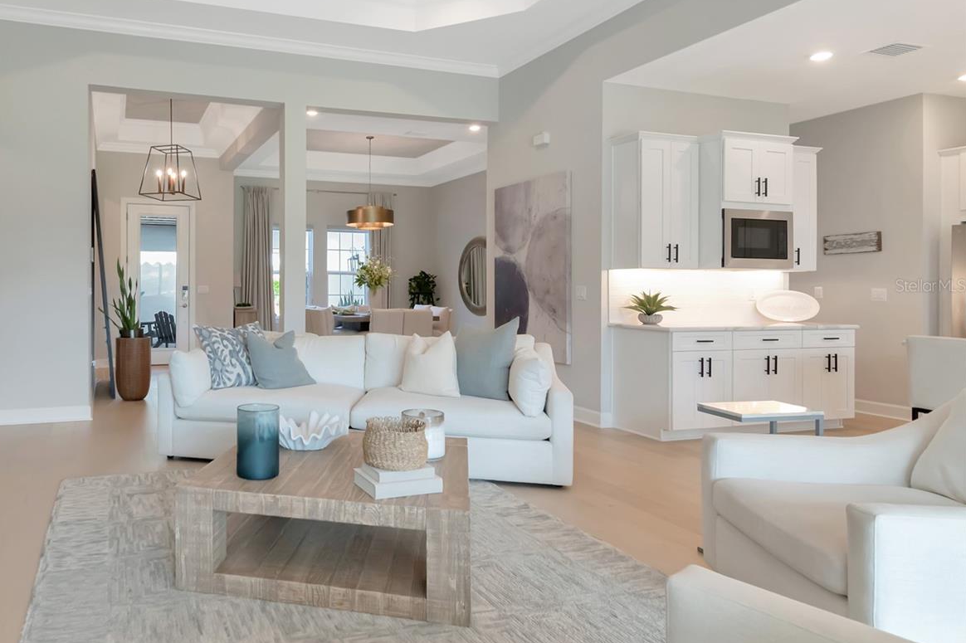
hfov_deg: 74.0
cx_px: 305
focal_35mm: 23
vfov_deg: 55.6
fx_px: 608
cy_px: 285
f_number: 7.1
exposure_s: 1/50
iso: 800
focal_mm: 11
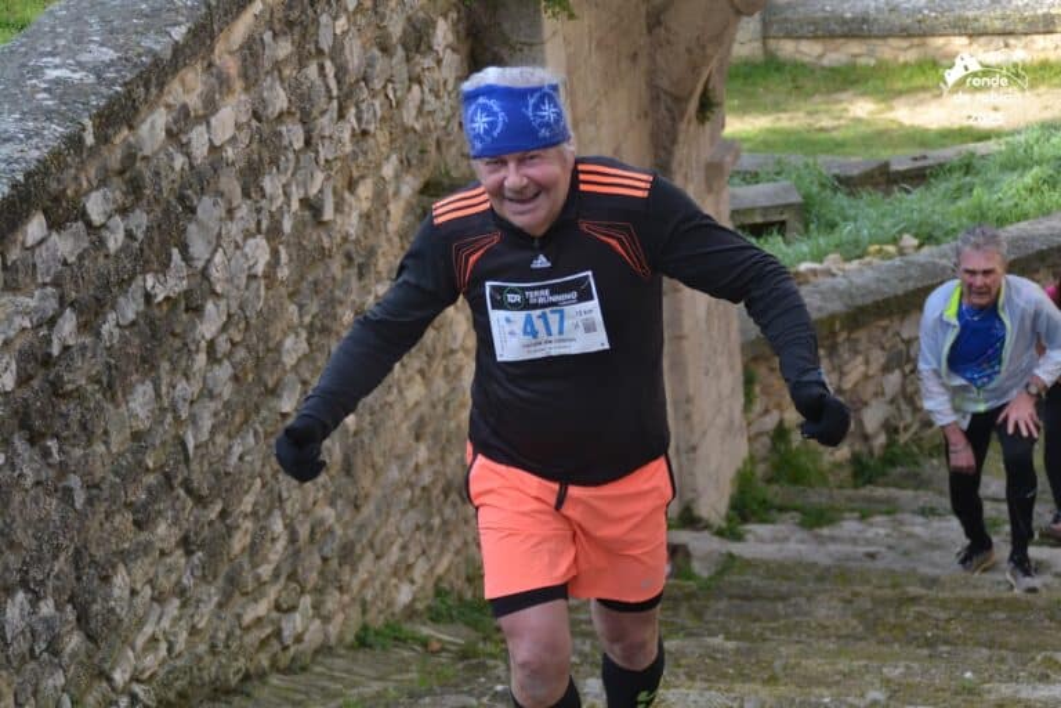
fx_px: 3006
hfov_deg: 20.0
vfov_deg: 13.4
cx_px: 530
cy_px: 354
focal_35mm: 102
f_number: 5.3
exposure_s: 1/500
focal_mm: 68
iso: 450
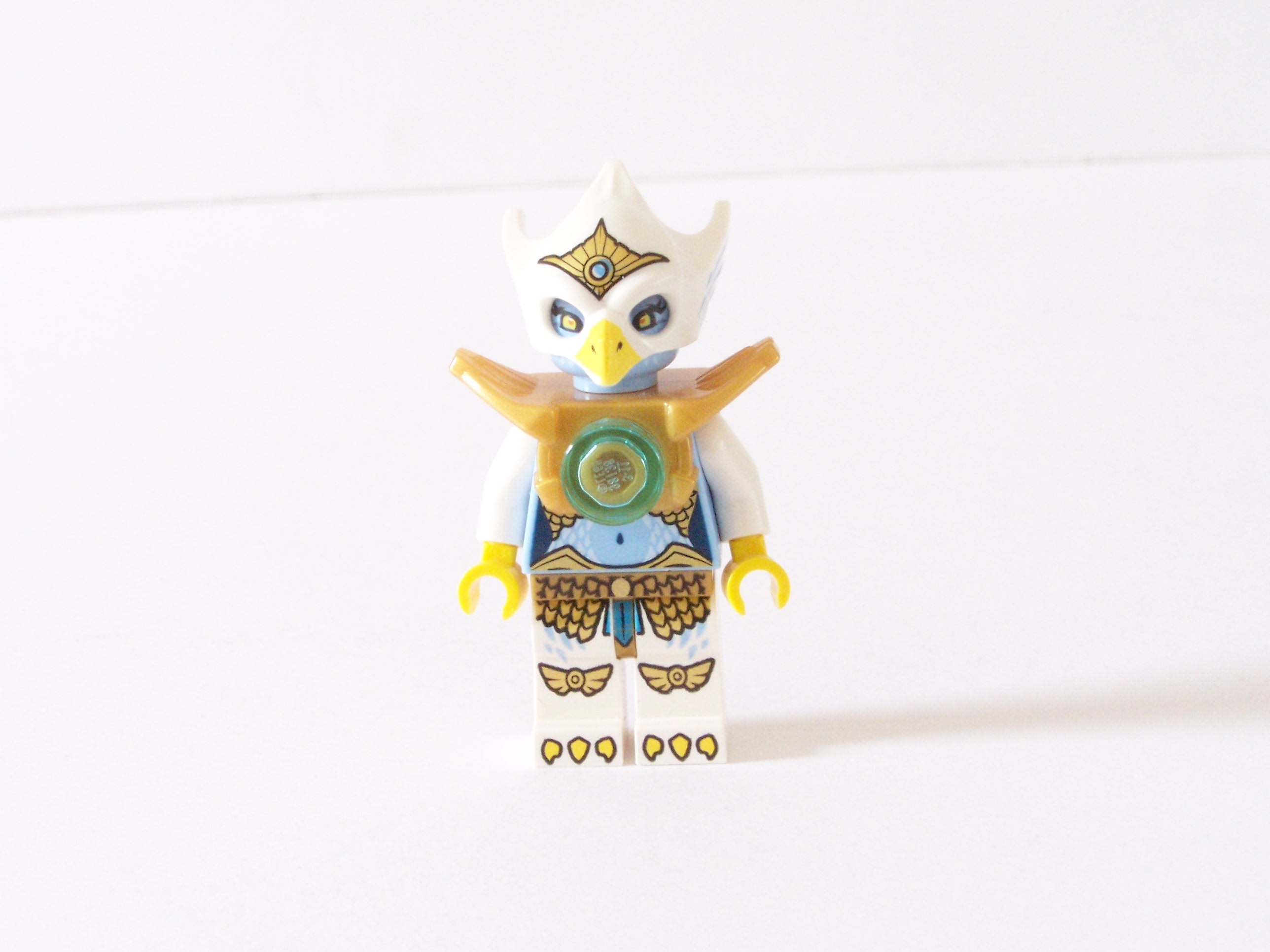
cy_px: 476
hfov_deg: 29.0
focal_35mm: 67
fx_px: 2458
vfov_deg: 21.9
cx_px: 635
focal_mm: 11.1
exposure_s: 1/6
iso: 400
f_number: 8
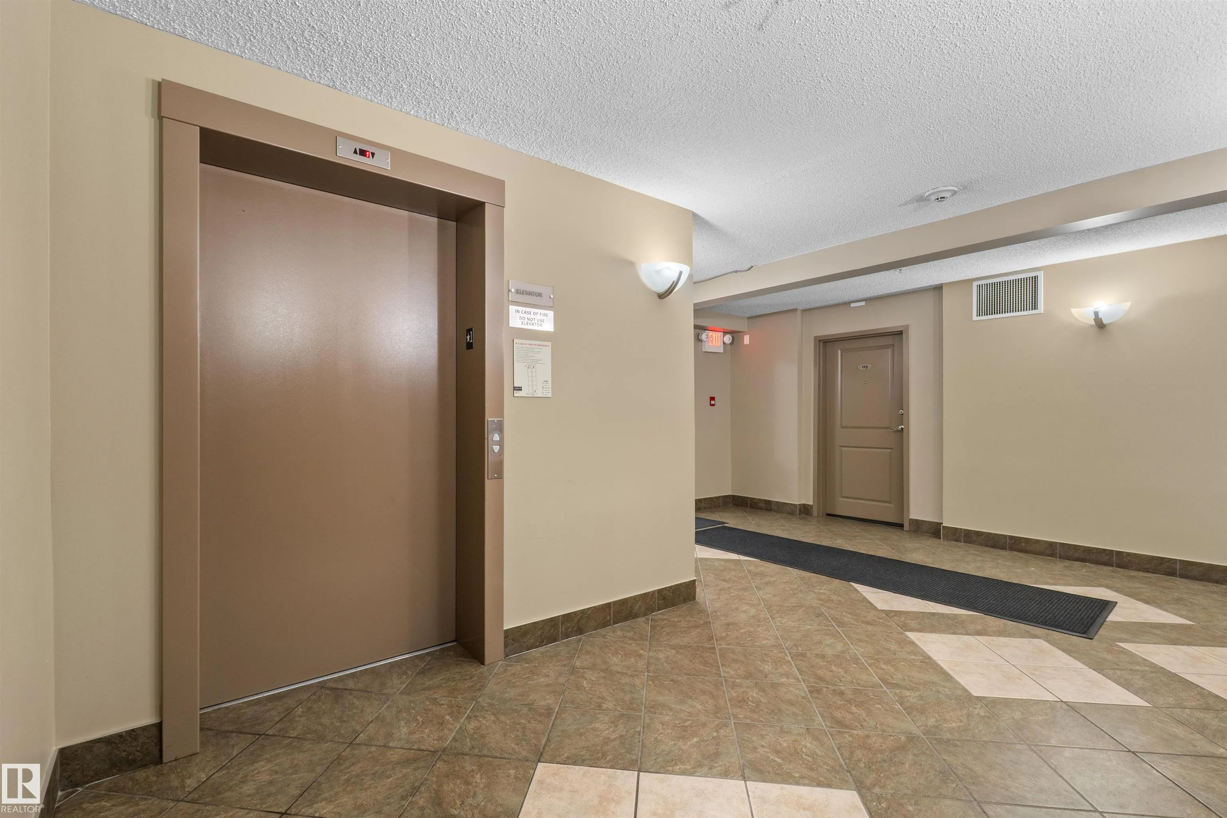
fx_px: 511
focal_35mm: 15
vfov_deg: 77.3
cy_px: 409
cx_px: 614
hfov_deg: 100.4
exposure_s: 2.5
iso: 400
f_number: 11
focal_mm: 10
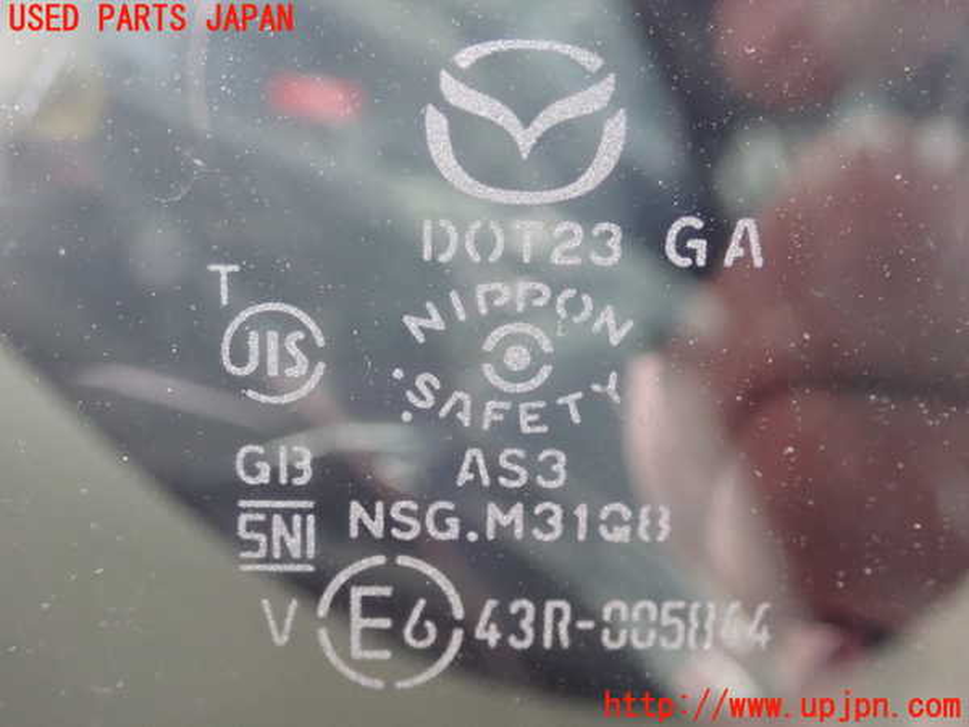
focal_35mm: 43
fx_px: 1204
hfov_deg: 43.9
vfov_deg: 33.6
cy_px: 364
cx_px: 484
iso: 1250
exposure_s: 1/40
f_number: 2.9
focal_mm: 7.86
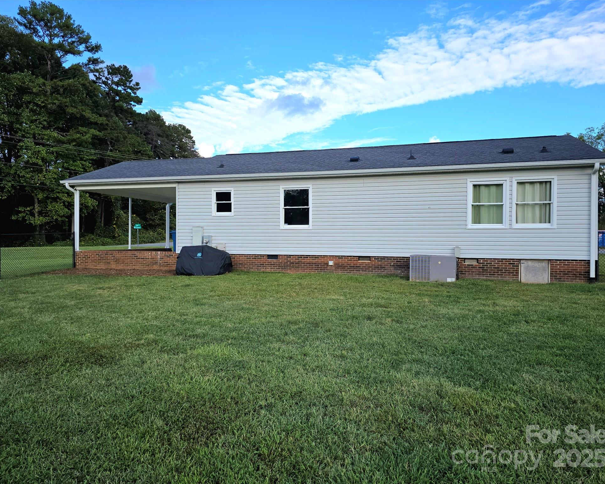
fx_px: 430
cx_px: 307
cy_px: 242
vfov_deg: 58.8
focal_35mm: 24
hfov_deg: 70.3
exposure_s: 1/345
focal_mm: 6.3
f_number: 1.7
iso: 12
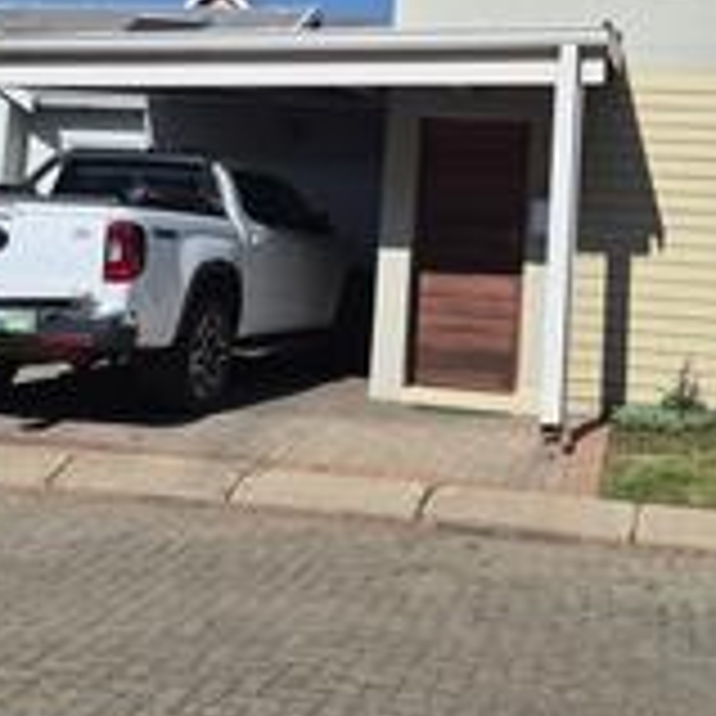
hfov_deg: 33.4
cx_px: 401
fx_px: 1193
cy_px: 144
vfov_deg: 32.5
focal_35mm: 51
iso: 64
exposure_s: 1/10000
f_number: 1.8
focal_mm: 5.4
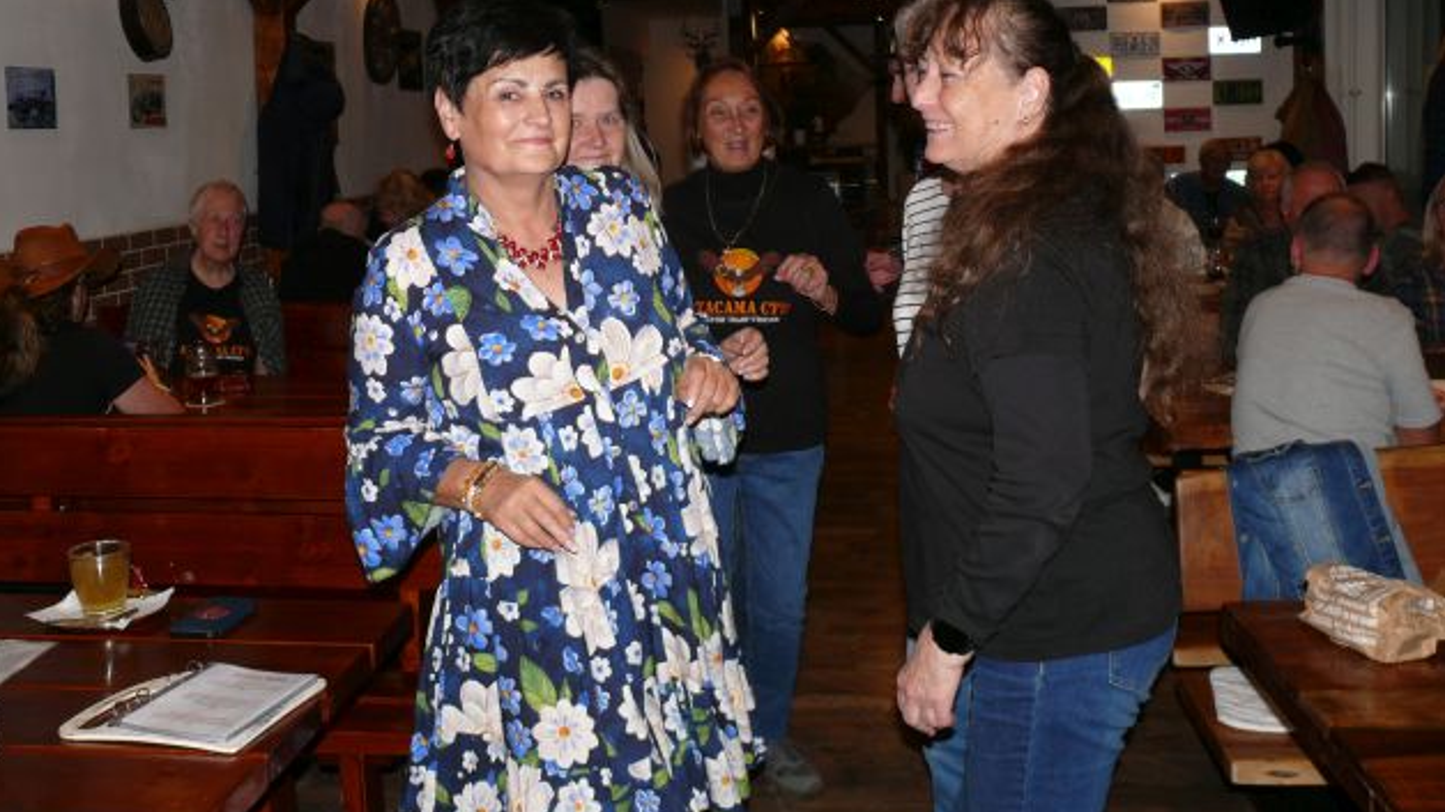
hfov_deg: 50.5
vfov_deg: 29.5
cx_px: 722
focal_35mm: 40
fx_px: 1532
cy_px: 285
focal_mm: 7.7
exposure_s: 1/30
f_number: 2.8
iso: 100
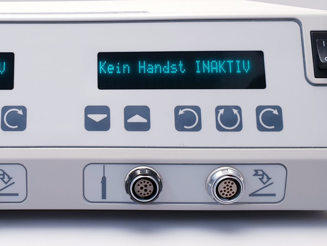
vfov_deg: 28.5
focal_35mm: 51
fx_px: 482
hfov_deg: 36.3
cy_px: 96
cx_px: 66
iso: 80
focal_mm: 4.3
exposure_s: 1/50
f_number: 2.4
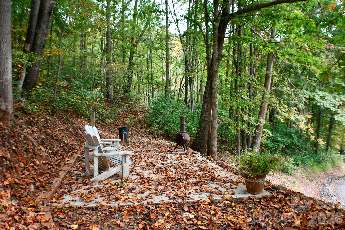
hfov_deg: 49.6
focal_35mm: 39
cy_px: 115
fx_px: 374
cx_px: 172
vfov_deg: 34.2
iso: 200
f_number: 4
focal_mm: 26
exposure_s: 1/60
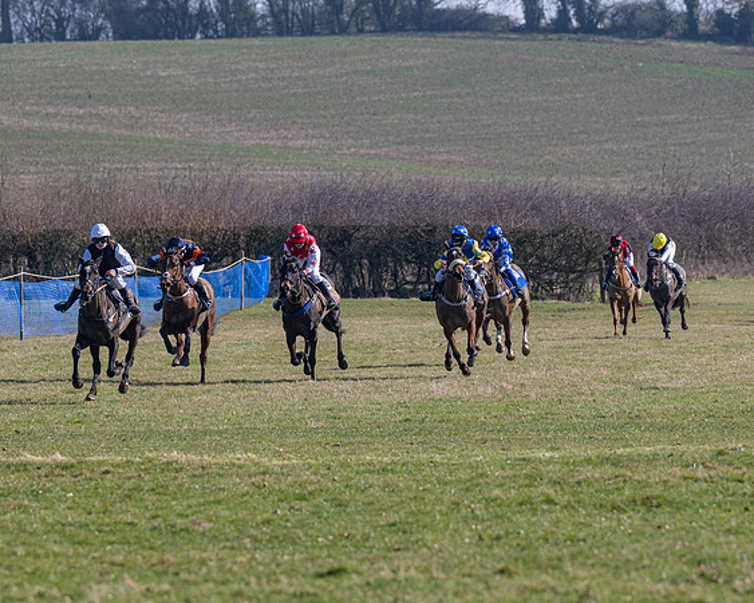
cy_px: 308
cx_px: 235
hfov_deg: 5.0
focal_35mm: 387
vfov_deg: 4.0
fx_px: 8640
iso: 200
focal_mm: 200
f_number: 5
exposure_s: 1/1250
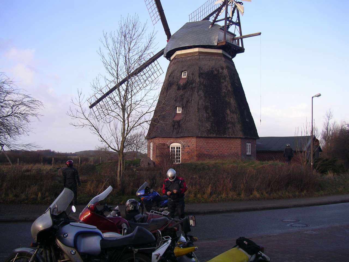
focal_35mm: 37
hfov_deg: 50.1
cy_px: 131
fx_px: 373
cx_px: 174
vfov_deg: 38.7
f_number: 2.8
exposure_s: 1/250
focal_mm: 5.7
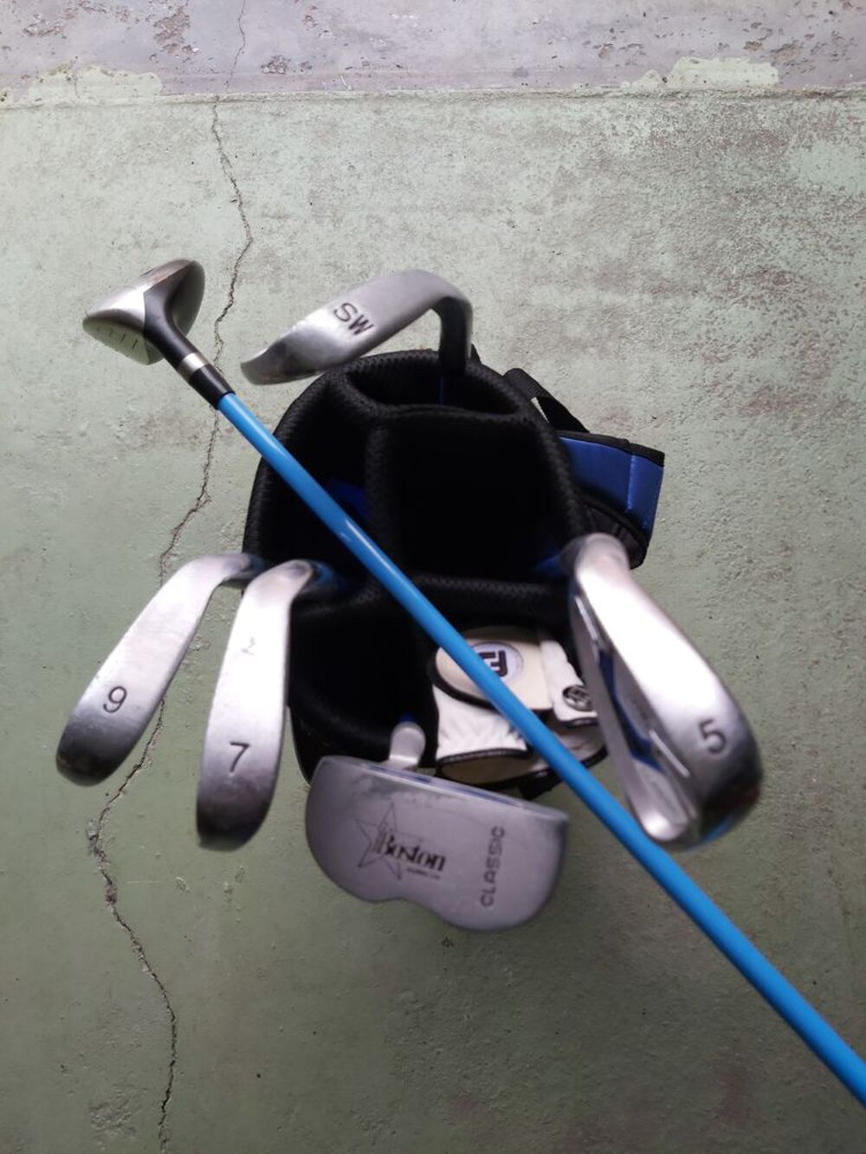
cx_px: 433
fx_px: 867
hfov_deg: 53.1
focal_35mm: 26
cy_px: 577
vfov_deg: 67.3
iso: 125
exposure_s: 1/100
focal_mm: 3.92
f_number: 1.7
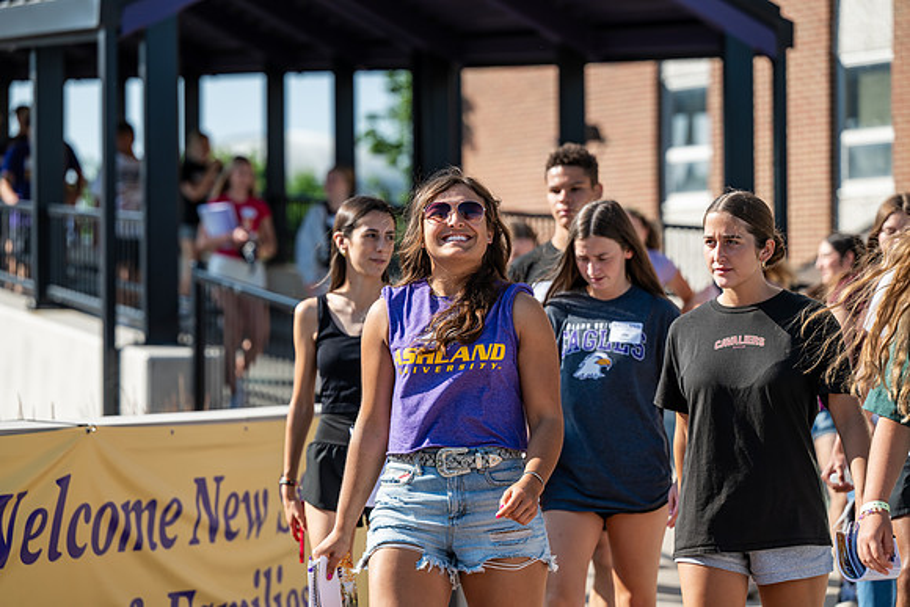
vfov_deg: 11.0
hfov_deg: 16.4
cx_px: 455
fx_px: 3160
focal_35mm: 125
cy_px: 304
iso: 80
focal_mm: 125
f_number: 3.5
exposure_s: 1/640
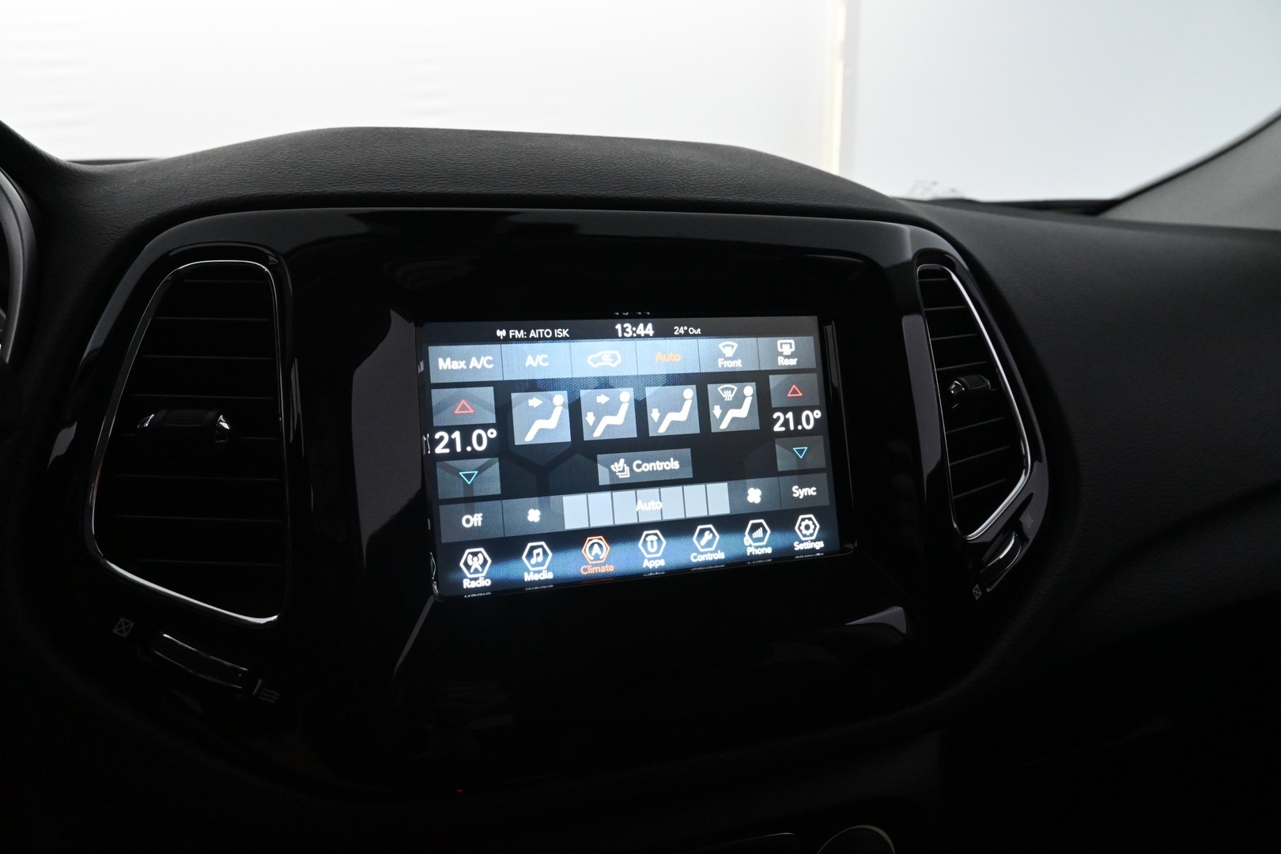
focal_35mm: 24
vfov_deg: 53.1
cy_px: 427
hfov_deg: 73.7
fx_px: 854
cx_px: 640
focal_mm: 16
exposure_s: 1/160
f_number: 6.3
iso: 4000
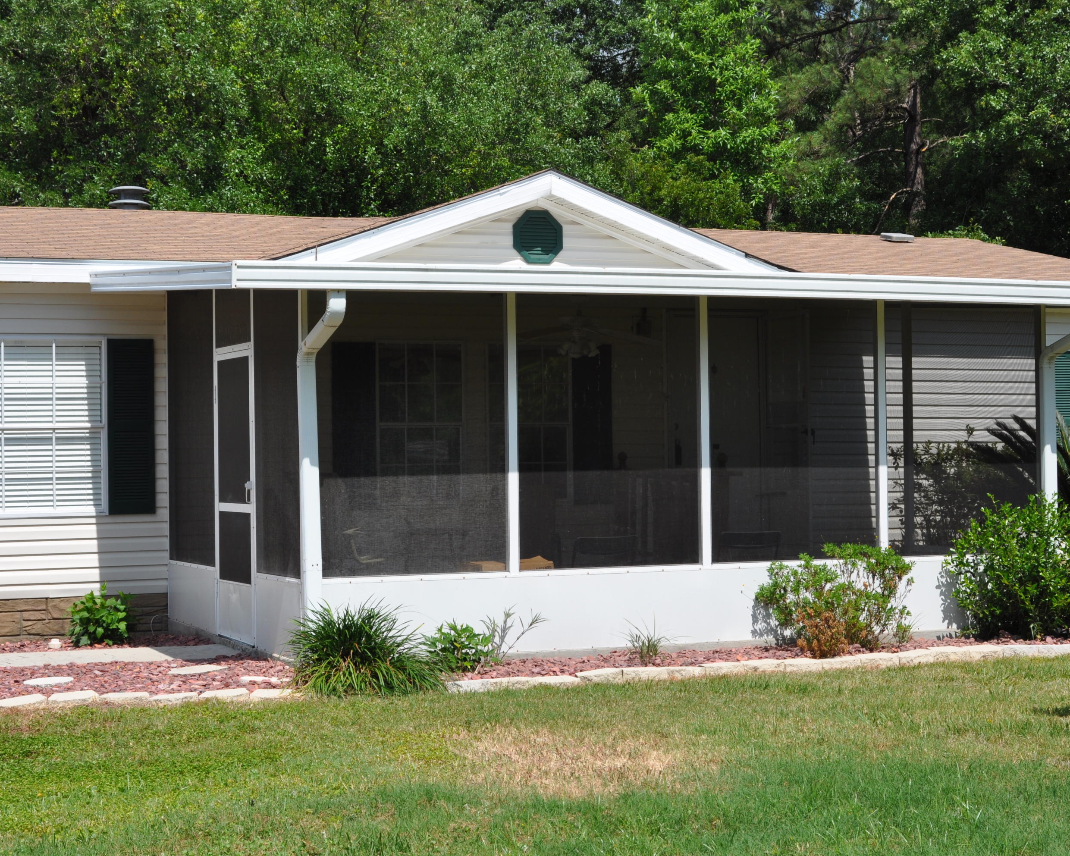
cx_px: 584
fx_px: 2153
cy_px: 428
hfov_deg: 27.9
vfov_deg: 22.5
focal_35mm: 68
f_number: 10
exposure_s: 1/400
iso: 200
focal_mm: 40
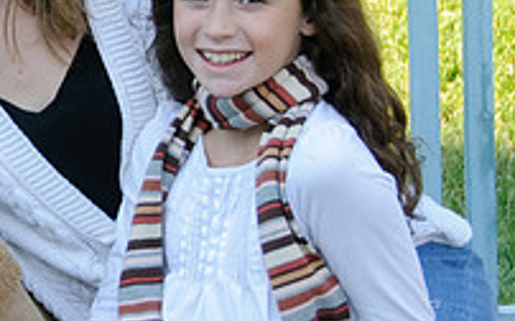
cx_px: -51
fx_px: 2707
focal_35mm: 193
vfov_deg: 6.8
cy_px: 134
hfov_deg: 10.7
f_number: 5
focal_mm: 44
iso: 200
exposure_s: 1/250
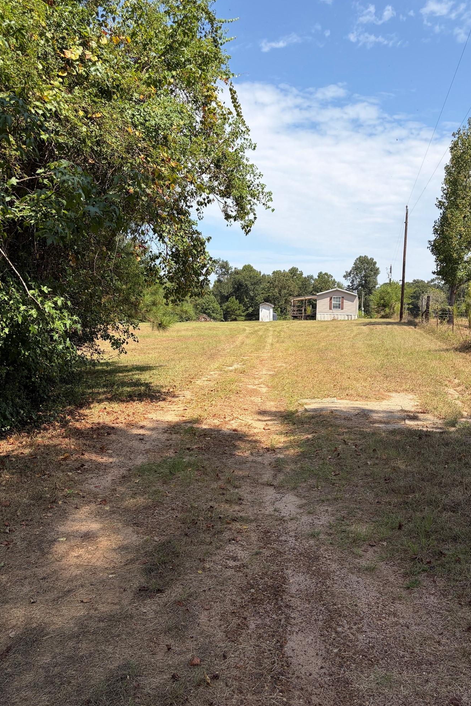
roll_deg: -2.2
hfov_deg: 46.3
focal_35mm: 28
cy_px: 345
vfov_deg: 65.5
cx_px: 267
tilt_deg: -1.6
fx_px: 549
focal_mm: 5.96
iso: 50
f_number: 1.6
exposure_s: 1/2865
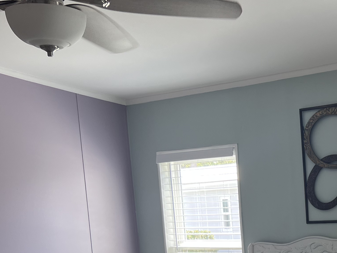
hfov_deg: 26.6
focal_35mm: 69
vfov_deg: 20.1
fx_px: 672
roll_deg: +2.6
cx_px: 339
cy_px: 295
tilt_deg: -6.5
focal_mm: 5.7
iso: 50
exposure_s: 1/163
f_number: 1.5
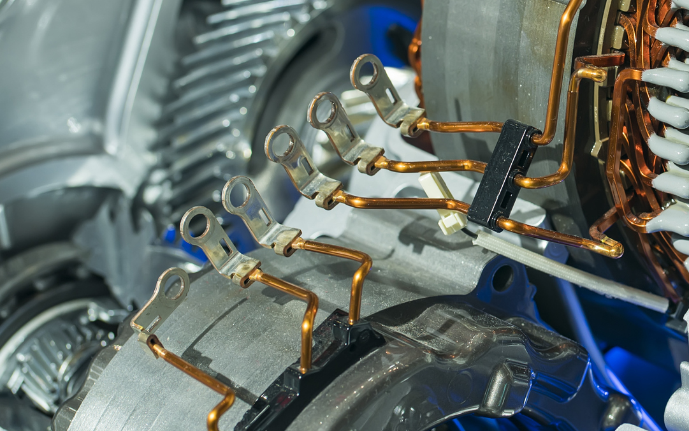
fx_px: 3193
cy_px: 61
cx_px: 647
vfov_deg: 7.7
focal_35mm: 170
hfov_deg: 12.2
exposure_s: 1/160
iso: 250
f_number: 4.5
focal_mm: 85
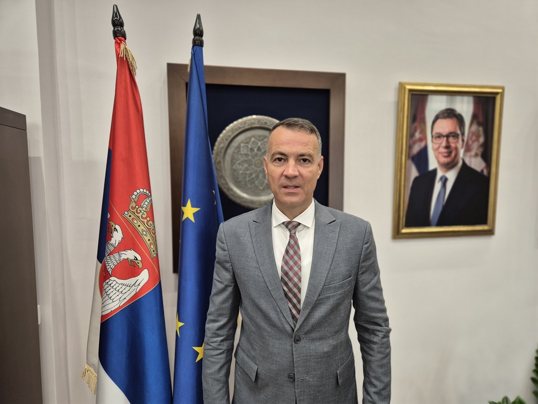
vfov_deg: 58.9
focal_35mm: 23
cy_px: 202
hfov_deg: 73.9
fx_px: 357
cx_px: 269
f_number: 1.8
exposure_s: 1/100
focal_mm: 5.4
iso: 160
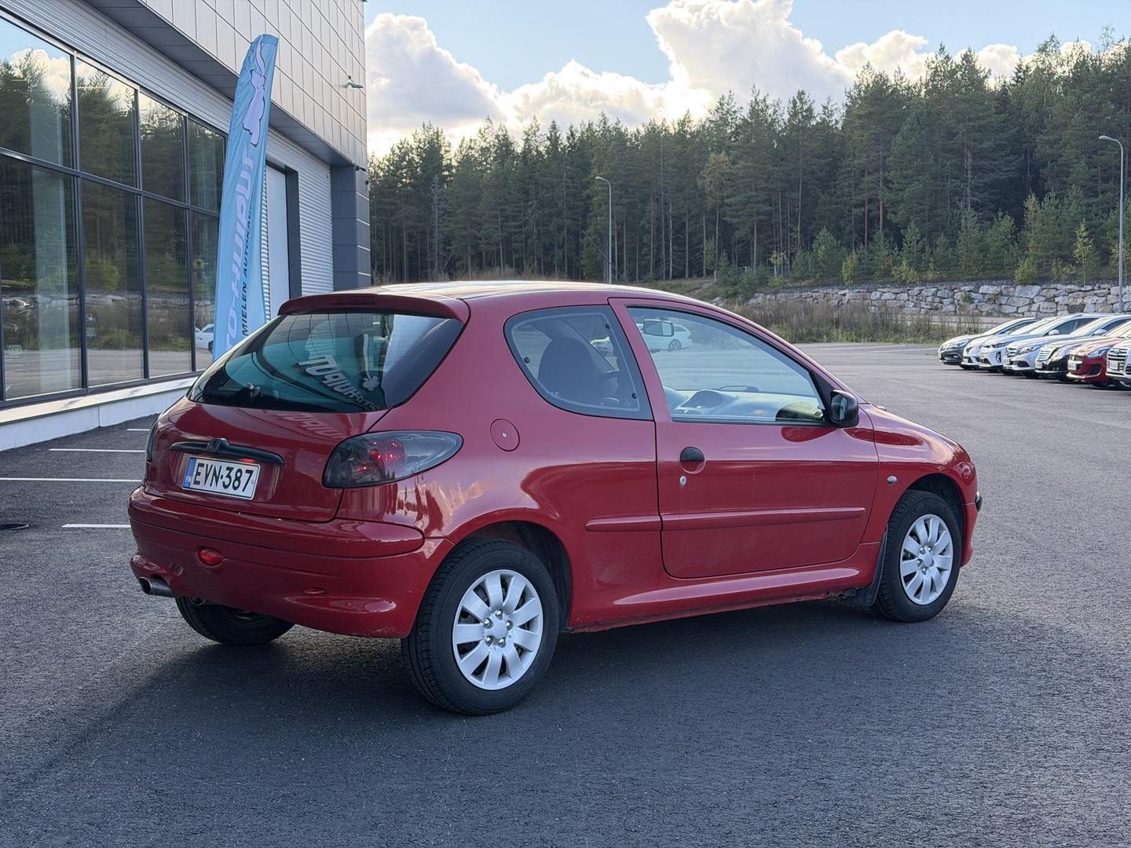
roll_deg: +0.9
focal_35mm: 48
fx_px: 1568
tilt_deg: -4.0
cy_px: 424
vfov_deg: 30.3
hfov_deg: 39.7
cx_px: 566
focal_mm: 6.76
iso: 100
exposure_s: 1/663
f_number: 1.78
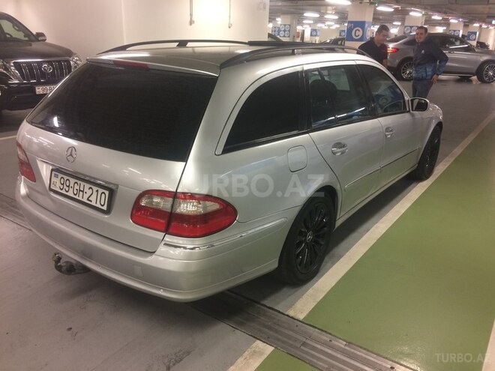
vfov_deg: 48.2
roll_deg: -1.4
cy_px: 186
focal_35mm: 29
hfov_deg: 61.7
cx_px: 248
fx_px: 415
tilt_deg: -20.3
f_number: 2.2
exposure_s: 1/33
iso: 160
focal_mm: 4.15
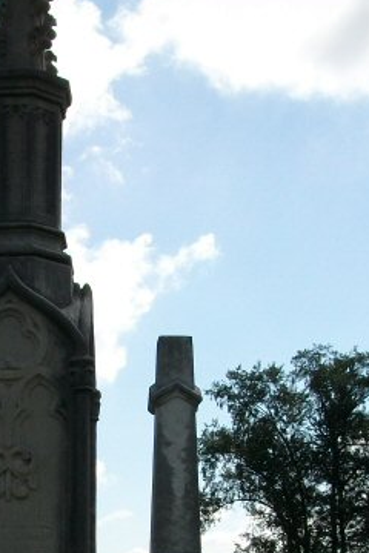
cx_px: 52
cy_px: 447
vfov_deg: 26.8
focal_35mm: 74
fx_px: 1138
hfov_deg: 18.2
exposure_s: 1/400
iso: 80
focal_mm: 5.7
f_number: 5.5
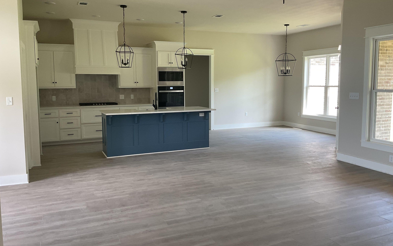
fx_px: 332
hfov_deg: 61.2
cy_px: 114
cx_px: 197
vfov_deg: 40.6
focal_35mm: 31
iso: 40
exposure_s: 1/50
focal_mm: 3
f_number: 1.8
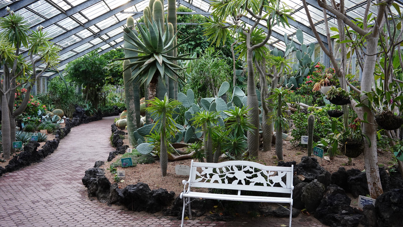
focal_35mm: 37
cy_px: 104
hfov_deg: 54.0
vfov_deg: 32.0
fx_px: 395
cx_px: 203
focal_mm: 35
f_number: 7.1
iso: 1000
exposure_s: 1/100
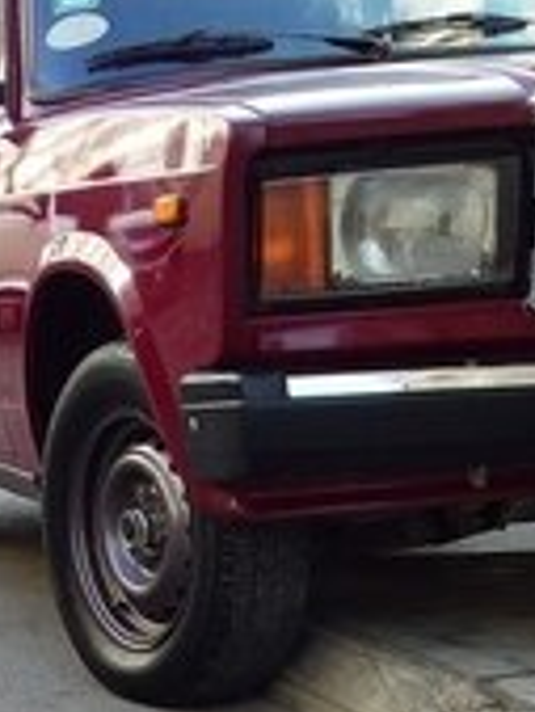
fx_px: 1873
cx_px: 198
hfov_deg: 16.2
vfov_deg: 19.9
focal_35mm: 91
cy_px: 902
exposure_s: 1/158
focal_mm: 3.3
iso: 40
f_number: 2.2
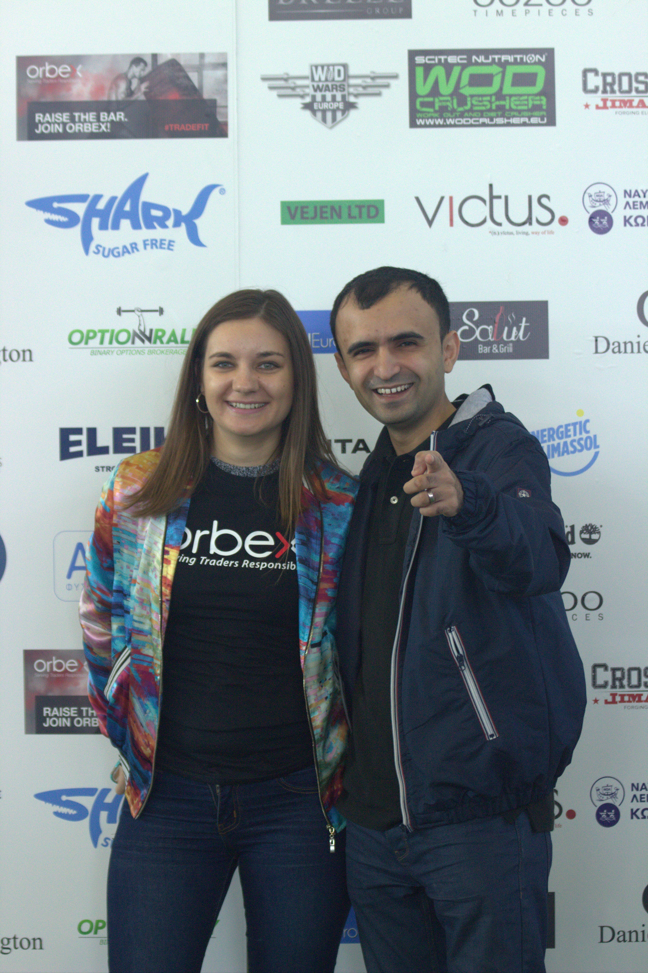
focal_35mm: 117
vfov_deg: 17.5
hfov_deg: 11.7
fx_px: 3161
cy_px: 486
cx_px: 324
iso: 800
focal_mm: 75
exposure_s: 1/125
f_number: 5
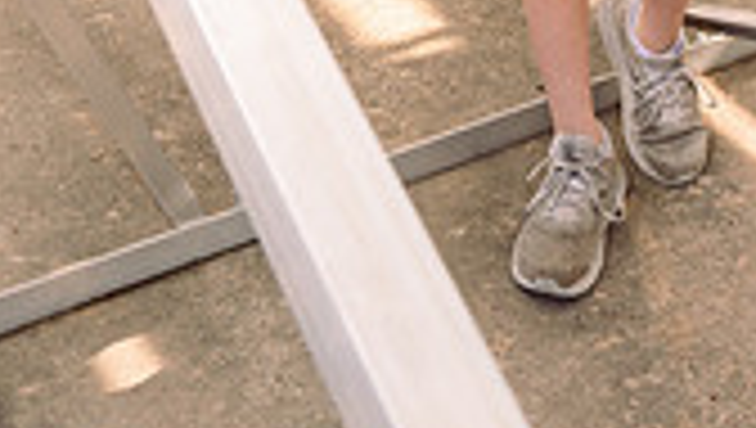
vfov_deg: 10.8
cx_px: 549
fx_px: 1967
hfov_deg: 21.6
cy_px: -545
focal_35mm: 98
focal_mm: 35
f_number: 8
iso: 640
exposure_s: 1/250
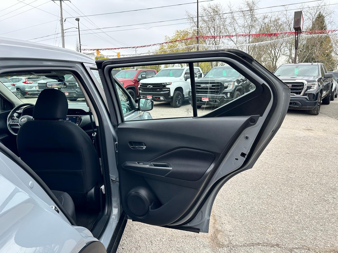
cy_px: 126
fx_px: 234
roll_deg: +0.5
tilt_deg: -12.8
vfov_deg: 56.8
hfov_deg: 71.6
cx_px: 169
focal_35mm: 24
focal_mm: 6.86
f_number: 1.78
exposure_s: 1/690
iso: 80
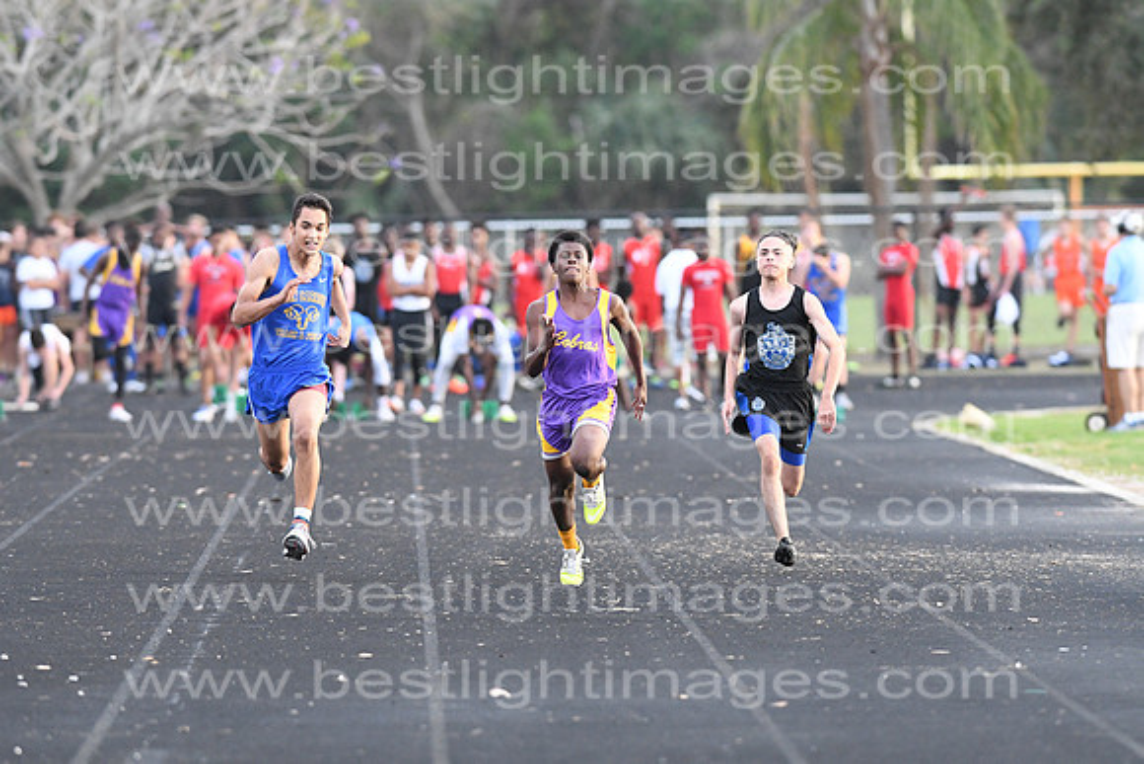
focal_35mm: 450
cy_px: 382
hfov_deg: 4.6
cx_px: 572
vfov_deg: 3.1
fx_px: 14303
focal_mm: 300
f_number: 4
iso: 3200
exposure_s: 1/1600
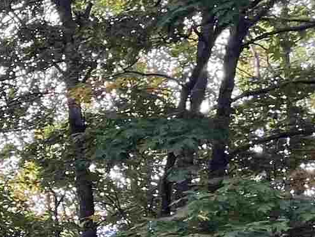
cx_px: -436
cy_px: 293
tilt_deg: +12.5
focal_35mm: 81
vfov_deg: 17.3
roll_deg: +0.2
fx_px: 737
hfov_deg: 14.9
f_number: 1.8
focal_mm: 1.57
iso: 64
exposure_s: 1/99
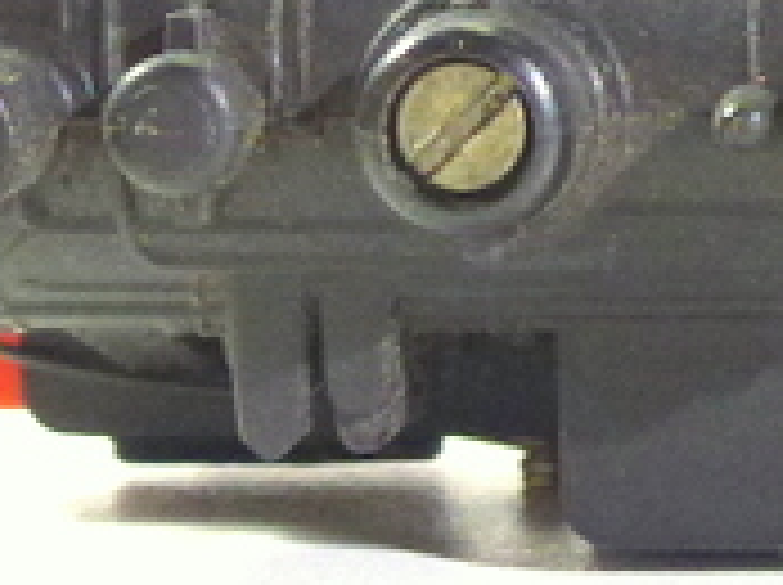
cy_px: 74
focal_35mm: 171
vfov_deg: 8.6
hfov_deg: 11.0
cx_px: 1292
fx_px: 3863
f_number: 3.6
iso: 200
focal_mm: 5.9
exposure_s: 1/40
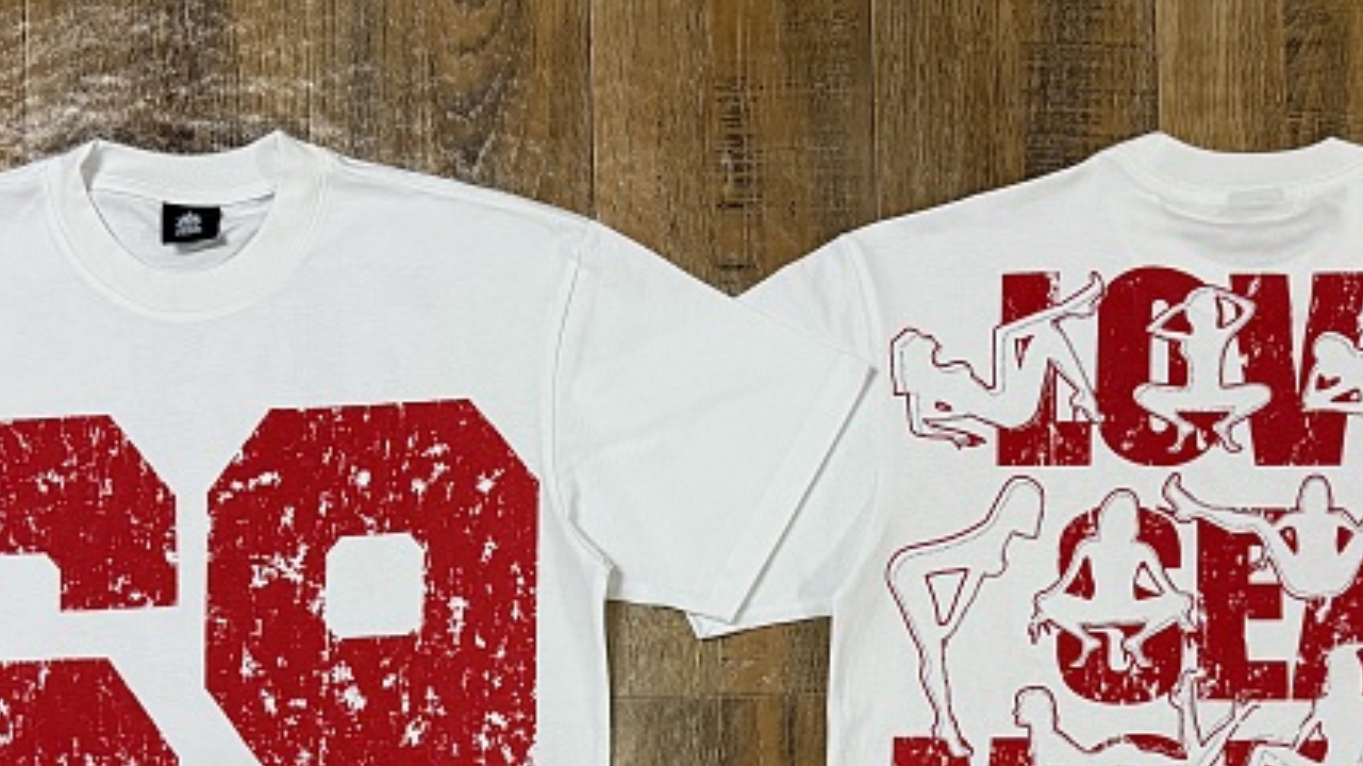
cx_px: 747
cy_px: 728
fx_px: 1771
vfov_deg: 23.6
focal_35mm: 49
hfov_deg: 42.1
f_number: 1.78
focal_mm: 6.76
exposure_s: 1/50
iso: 320
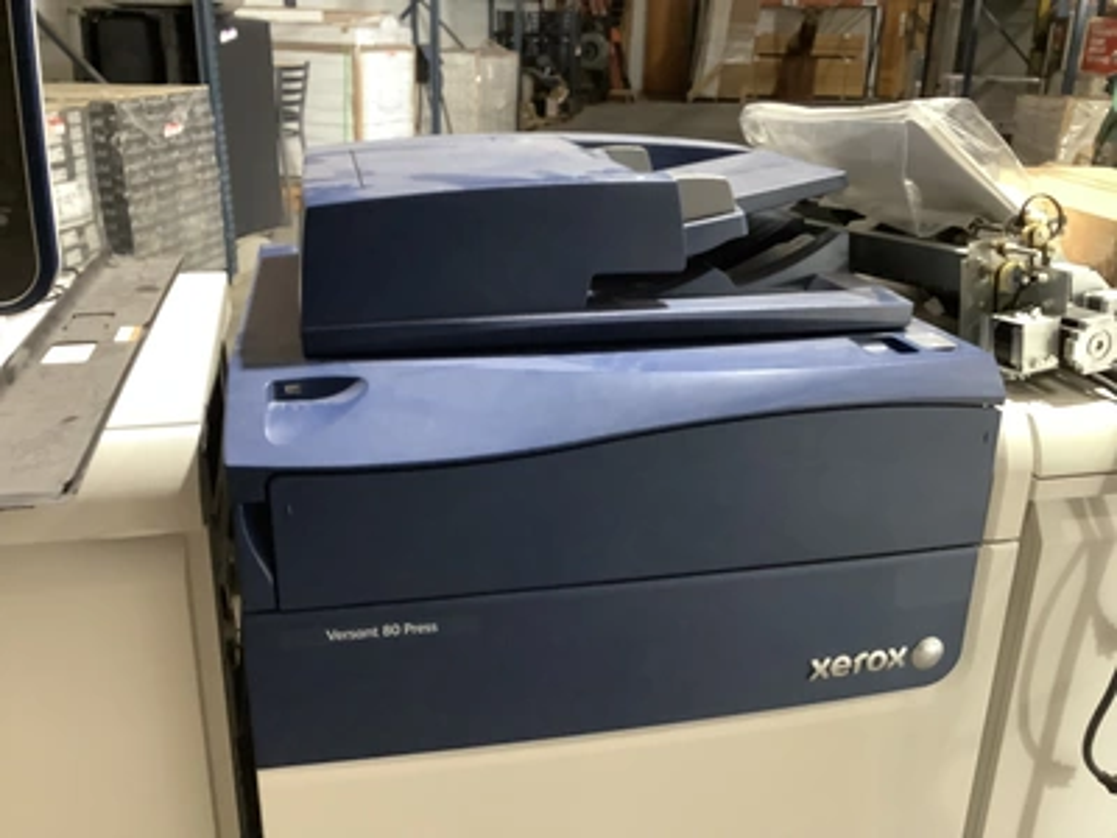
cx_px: 558
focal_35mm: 31
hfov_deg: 58.4
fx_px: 1000
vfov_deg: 45.4
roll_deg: -1.3
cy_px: 419
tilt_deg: -20.3
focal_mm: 3.3
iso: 320
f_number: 2.4
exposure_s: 1/30
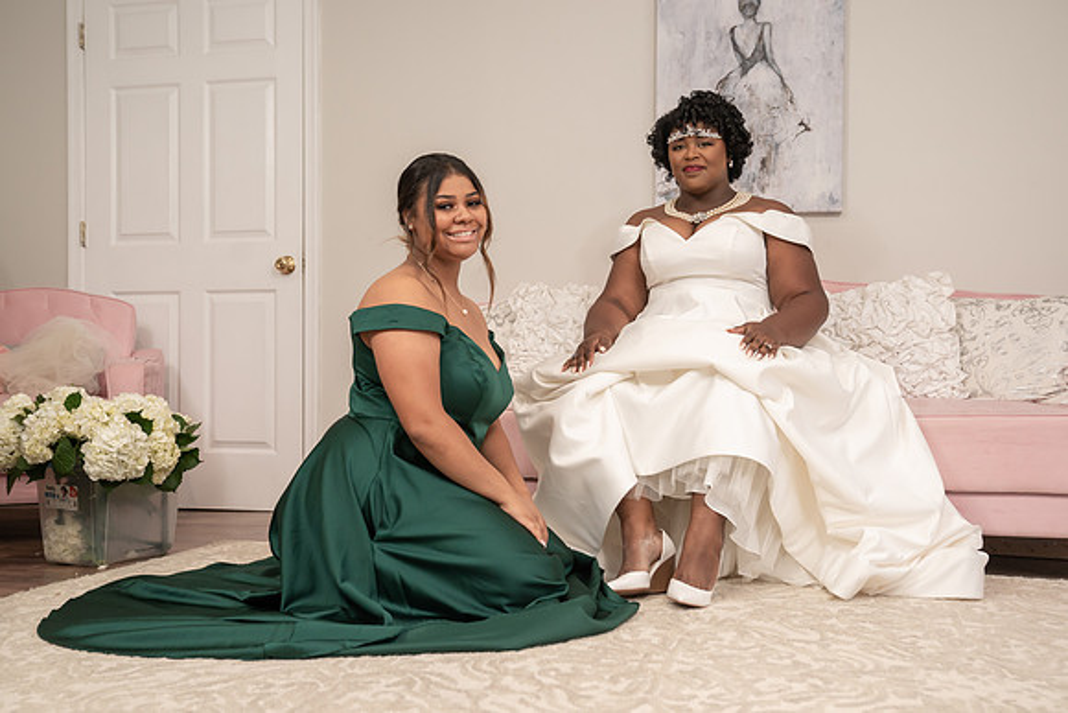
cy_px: 357
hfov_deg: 49.1
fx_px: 1169
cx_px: 524
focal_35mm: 39
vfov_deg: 33.9
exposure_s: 1/200
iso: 1600
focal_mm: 38
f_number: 4
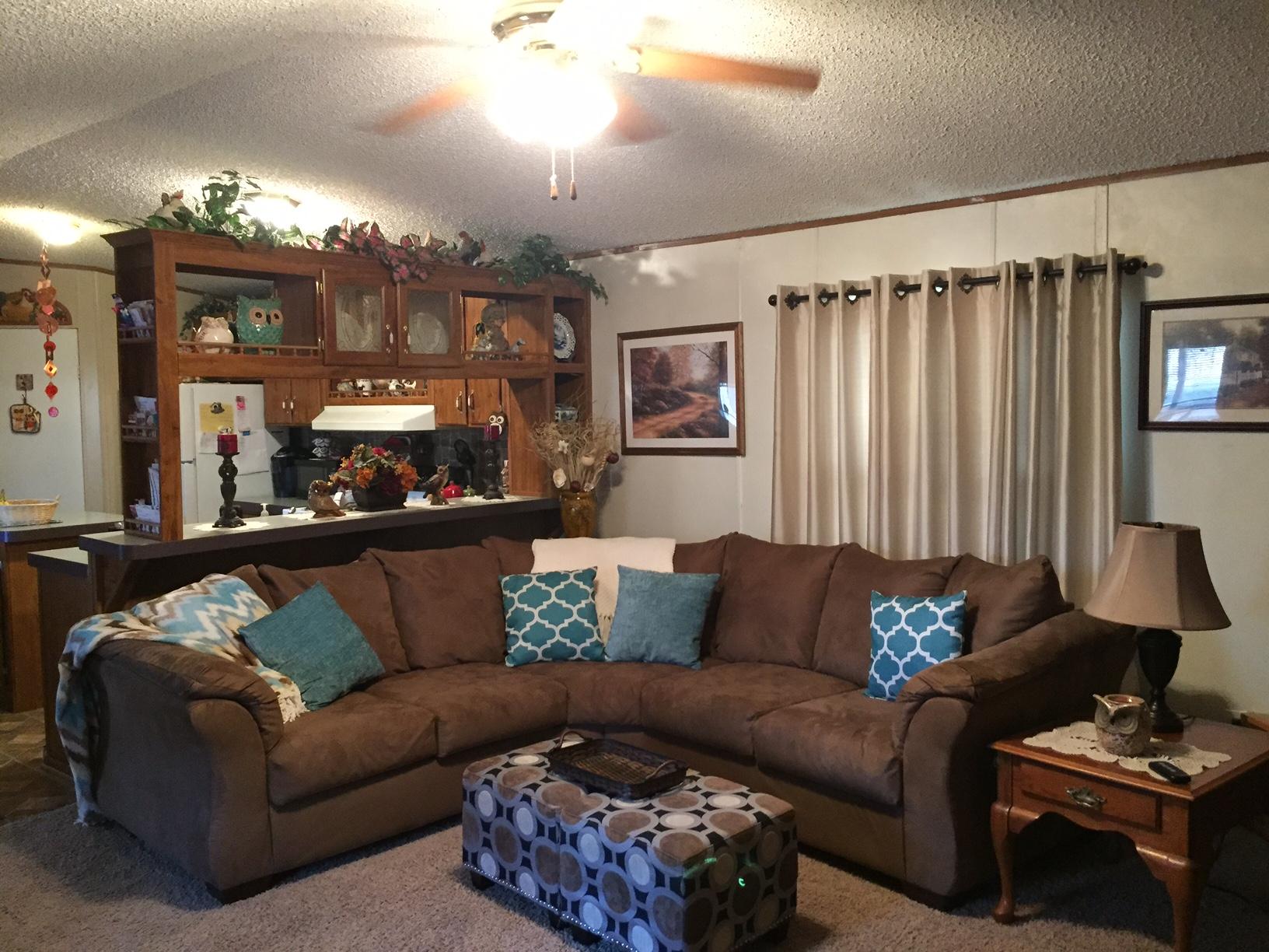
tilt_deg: -4.6
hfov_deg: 61.7
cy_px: 476
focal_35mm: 29
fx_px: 1063
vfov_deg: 48.2
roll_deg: -0.3
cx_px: 634
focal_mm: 4.15
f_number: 2.2
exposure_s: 1/15
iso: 320
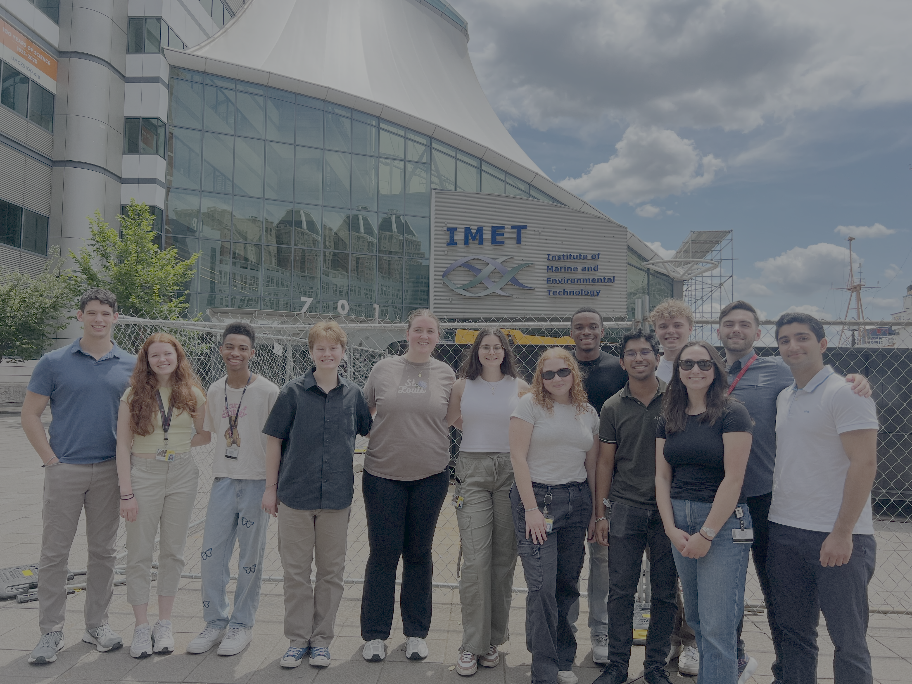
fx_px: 685
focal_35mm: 26
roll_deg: -0.3
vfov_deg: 53.1
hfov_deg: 67.3
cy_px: 342
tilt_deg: +3.6
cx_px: 456
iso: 50
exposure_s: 1/2252
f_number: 1.5
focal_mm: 5.7
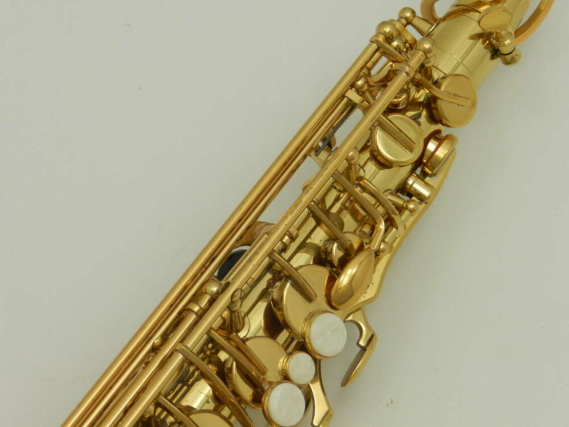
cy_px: 214
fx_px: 3929
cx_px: 284
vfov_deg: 6.2
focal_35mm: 239
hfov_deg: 8.3
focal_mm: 42.4
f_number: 5.1
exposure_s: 1/50
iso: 400
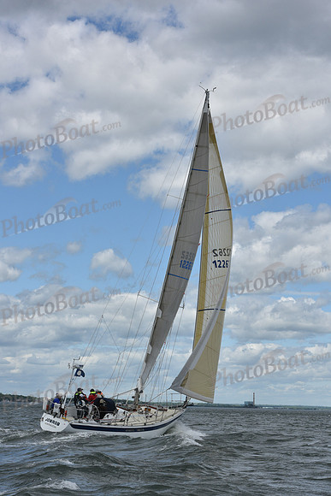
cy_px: 248
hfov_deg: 18.2
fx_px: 1034
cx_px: 166
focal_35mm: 75
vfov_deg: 27.0
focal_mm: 75
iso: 320
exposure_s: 1/1250
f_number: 9
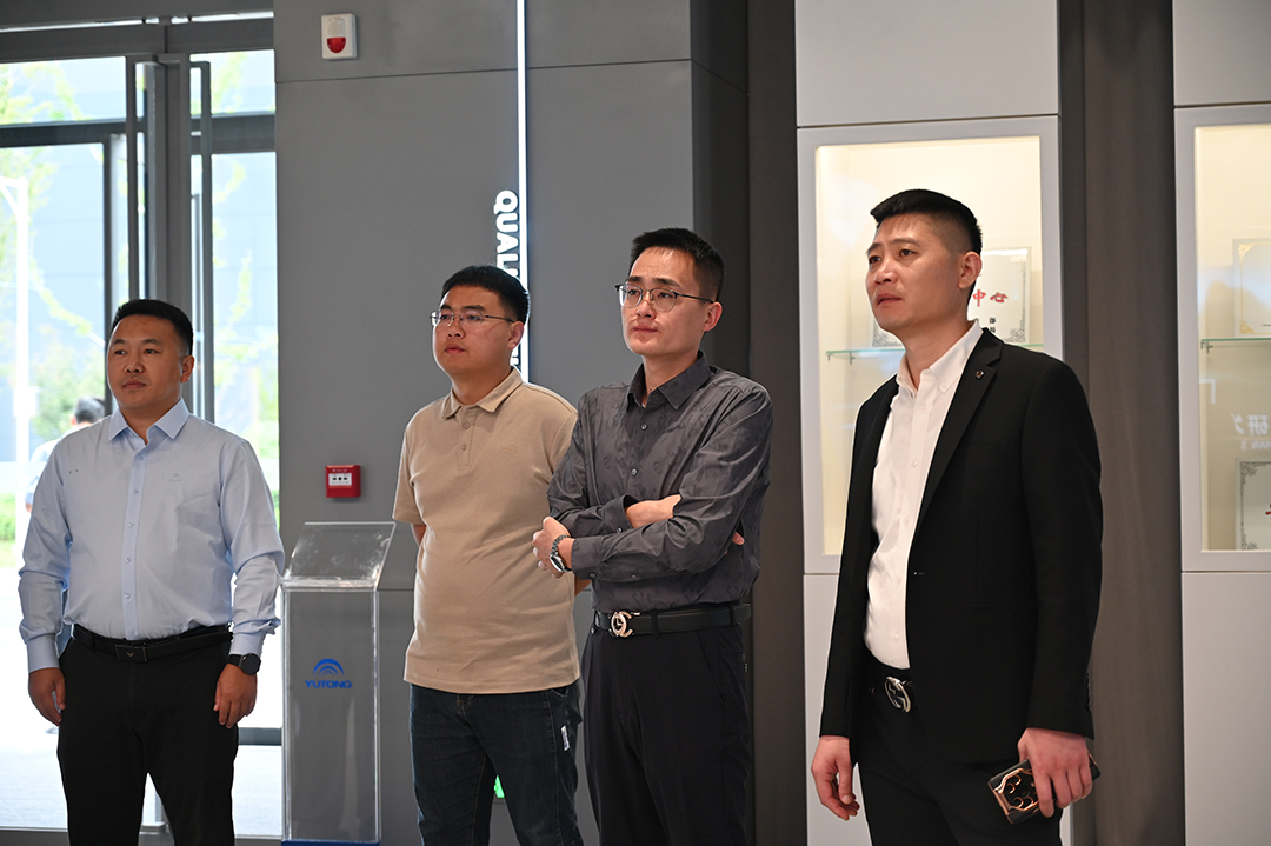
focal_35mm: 70
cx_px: 636
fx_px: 2470
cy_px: 423
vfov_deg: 19.4
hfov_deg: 28.9
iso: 800
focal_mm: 70
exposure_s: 1/125
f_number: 4
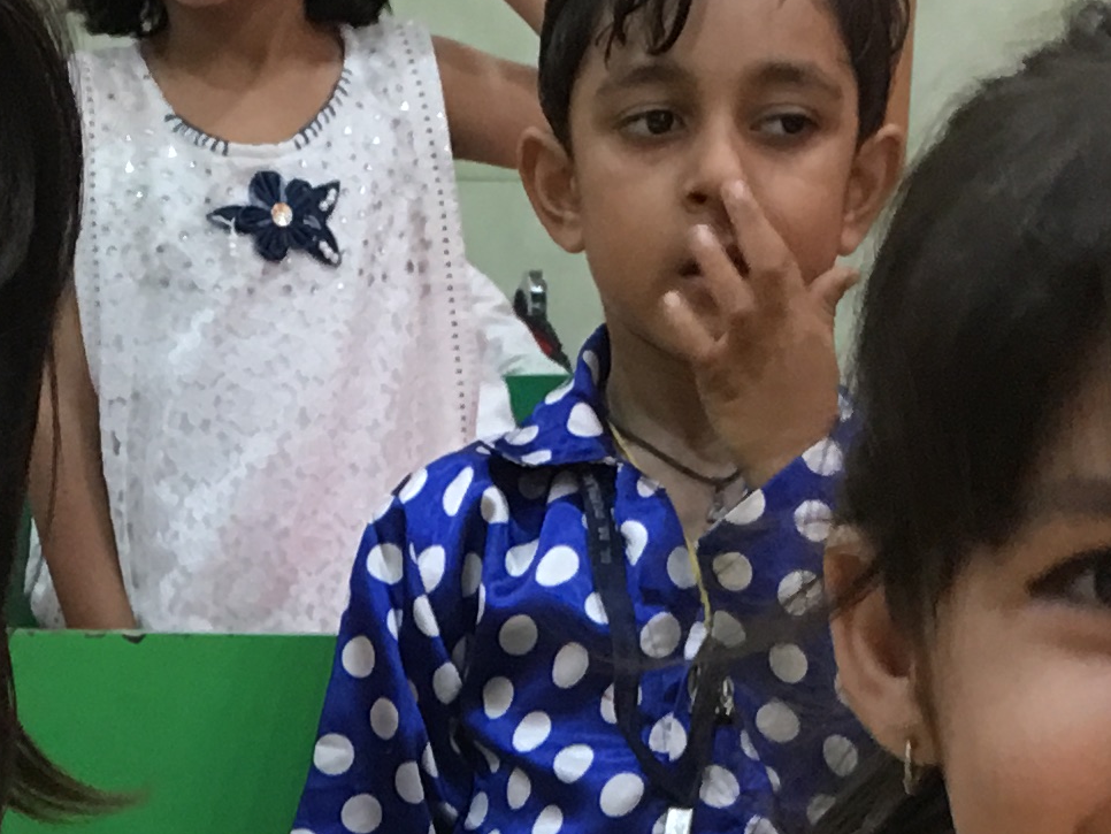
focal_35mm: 121
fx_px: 3884
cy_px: 1632
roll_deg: -0.2
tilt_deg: -21.3
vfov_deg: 11.2
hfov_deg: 16.2
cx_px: 278
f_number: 2.2
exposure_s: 1/17
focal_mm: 4.15
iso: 64
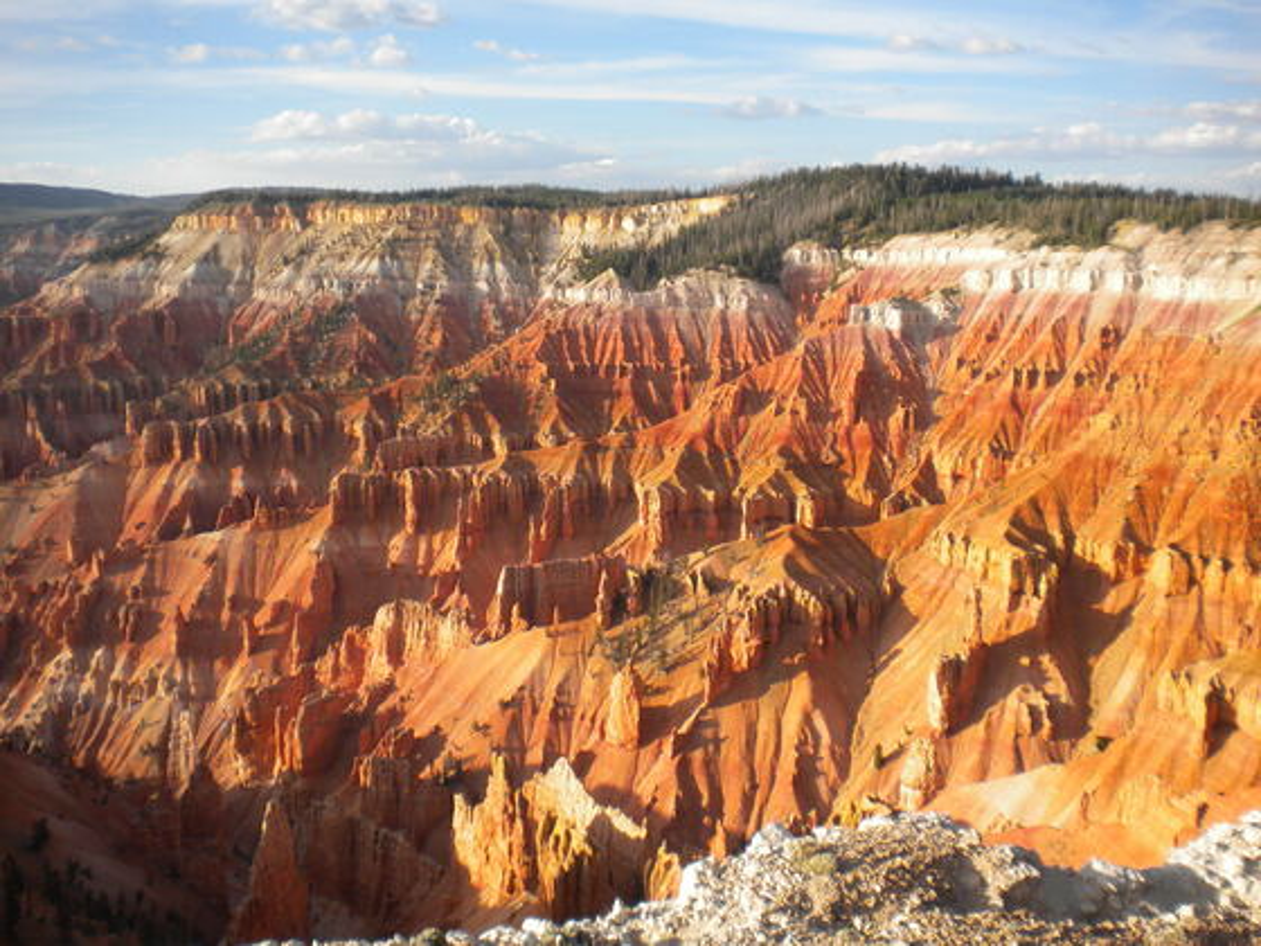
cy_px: 473
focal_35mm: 35
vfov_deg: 40.7
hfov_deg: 52.6
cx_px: 630
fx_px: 1275
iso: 80
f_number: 4.6
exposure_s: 1/327
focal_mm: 6.3
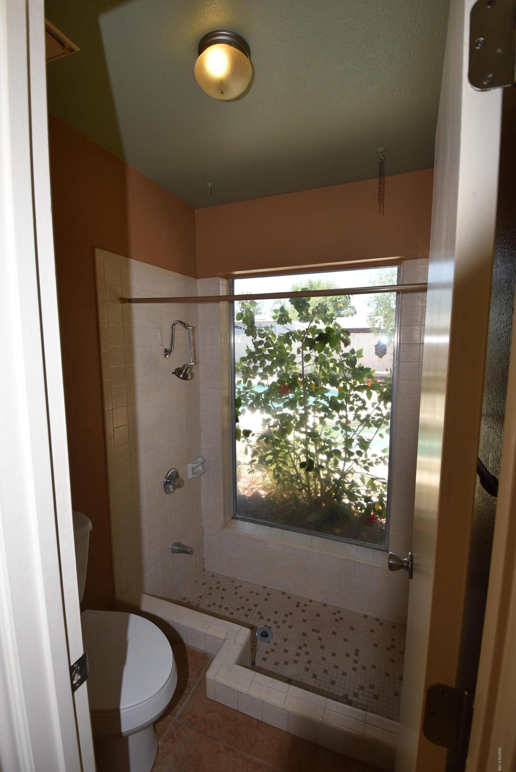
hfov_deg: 77.4
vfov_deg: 100.4
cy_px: 386
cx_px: 258
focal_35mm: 15
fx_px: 322
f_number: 5.6
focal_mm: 10
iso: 140
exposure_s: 1/125
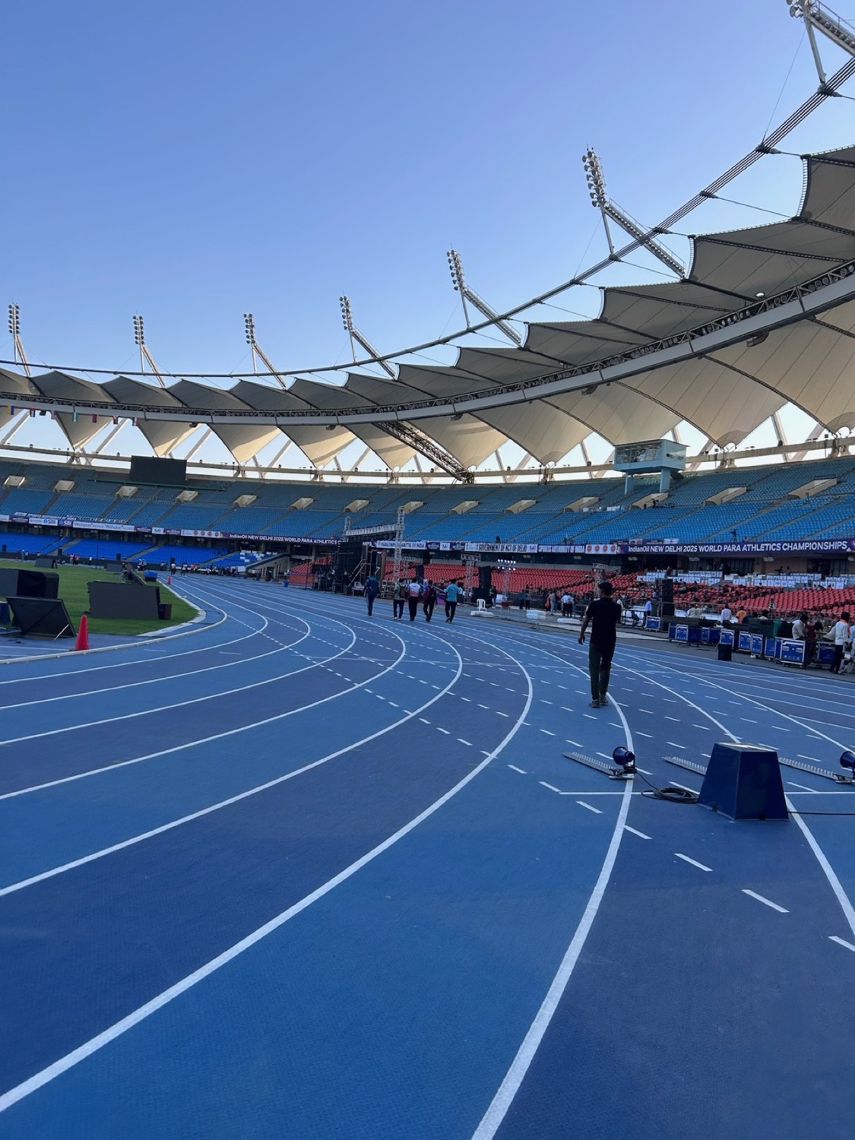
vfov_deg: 67.3
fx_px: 856
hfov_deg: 53.1
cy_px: 570
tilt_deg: -2.3
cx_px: 428
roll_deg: -4.7
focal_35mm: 26
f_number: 1.5
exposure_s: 1/1575
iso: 50
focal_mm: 5.7
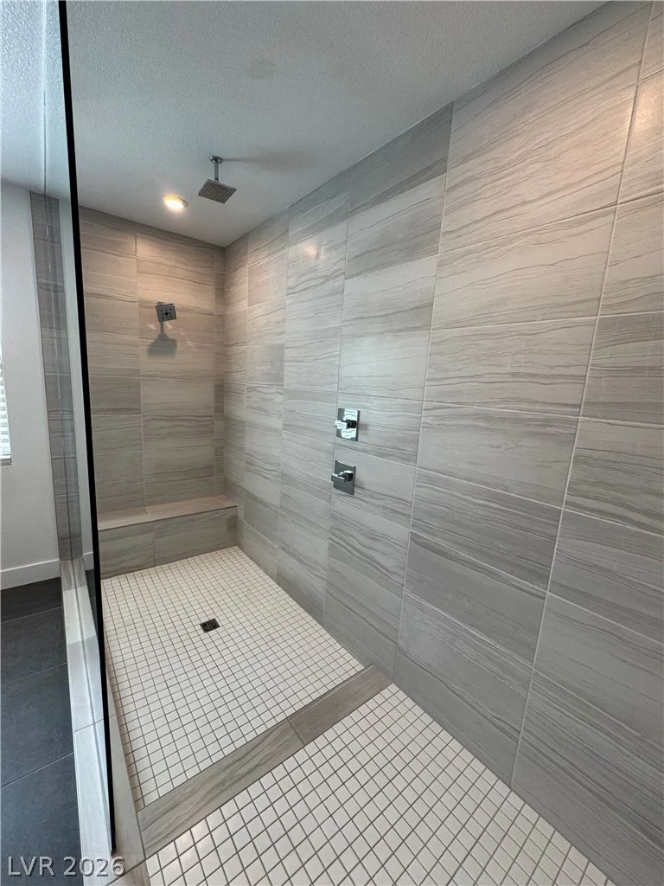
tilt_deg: -10.0
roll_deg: -2.6
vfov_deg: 102.1
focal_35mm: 14
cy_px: 443
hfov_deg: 85.7
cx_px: 332
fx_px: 358
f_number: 2.2
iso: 100
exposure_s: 1/120
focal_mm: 2.22
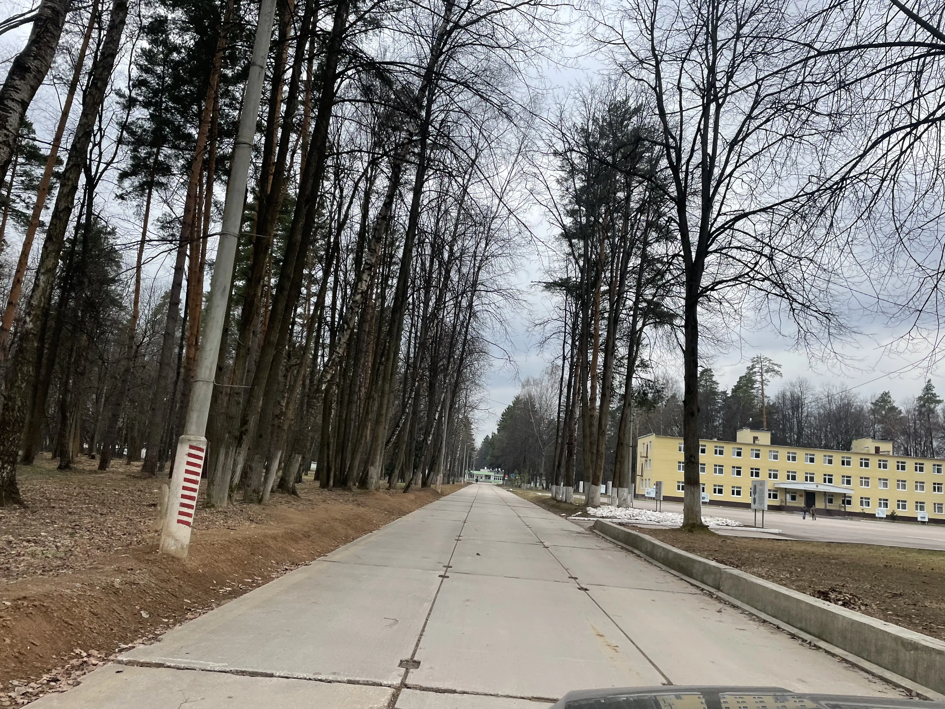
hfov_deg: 67.3
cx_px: 472
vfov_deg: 53.1
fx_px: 710
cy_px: 354
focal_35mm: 26
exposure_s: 1/1531
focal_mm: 4.2
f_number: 1.6
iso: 32
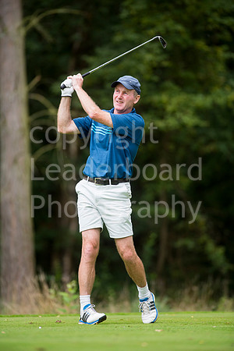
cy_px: 176
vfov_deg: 6.9
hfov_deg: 4.6
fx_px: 2925
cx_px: 117
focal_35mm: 300
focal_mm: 300
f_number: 4
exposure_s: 1/1600
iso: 500
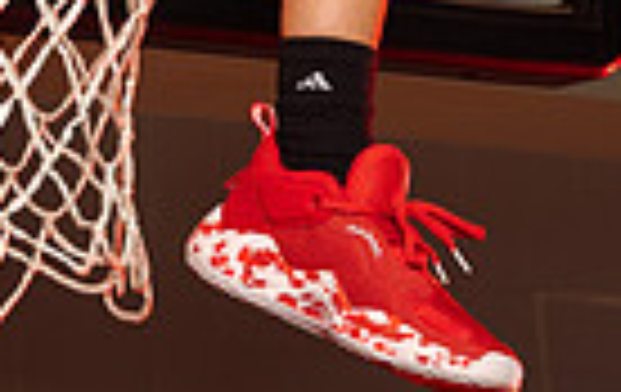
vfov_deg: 7.4
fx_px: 2867
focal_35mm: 169
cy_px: -523
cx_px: -18
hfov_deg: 12.2
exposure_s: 1/250
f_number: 6.3
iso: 250
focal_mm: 51
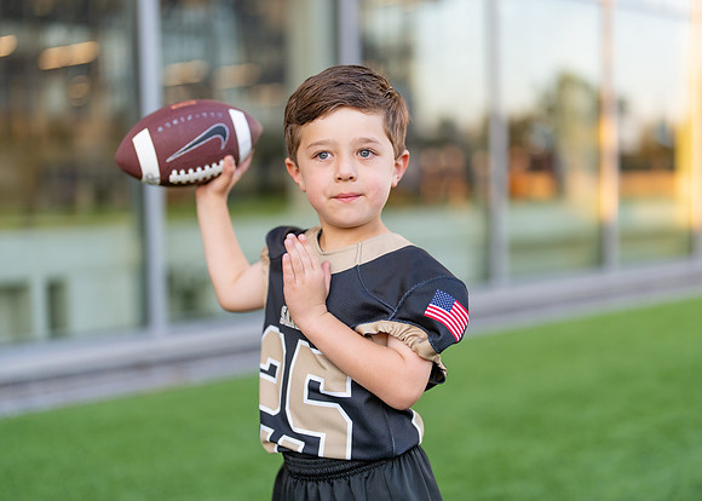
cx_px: 371
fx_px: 1133
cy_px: 238
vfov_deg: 24.9
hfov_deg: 34.4
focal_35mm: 57
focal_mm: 50
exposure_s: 1/1000
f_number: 1.2
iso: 200
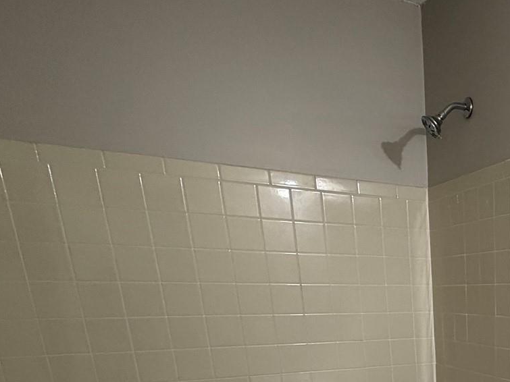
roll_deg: -0.1
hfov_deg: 40.7
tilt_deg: -16.7
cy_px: 458
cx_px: 544
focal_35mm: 38
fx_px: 560
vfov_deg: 31.6
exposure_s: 1/60
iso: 200
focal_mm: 2.22
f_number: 2.2
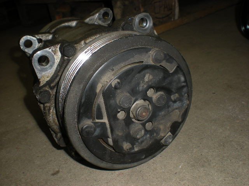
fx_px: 273
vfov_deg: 37.7
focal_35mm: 38
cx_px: 124
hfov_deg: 49.0
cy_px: 93
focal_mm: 6.3
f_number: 4.6
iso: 64
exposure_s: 1/60
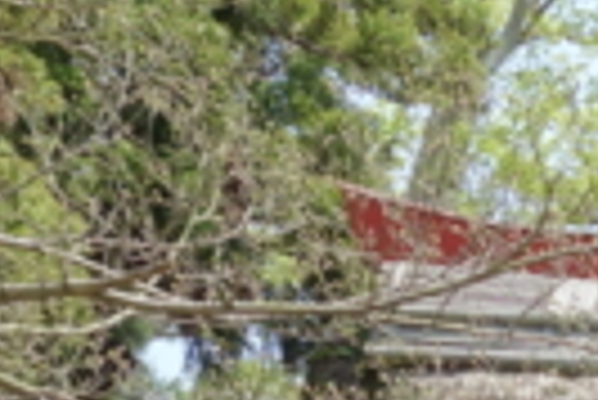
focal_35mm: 222
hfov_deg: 8.6
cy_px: 1072
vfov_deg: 5.9
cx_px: 1313
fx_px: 3692
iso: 160
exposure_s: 1/125
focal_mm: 13.58
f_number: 5.6
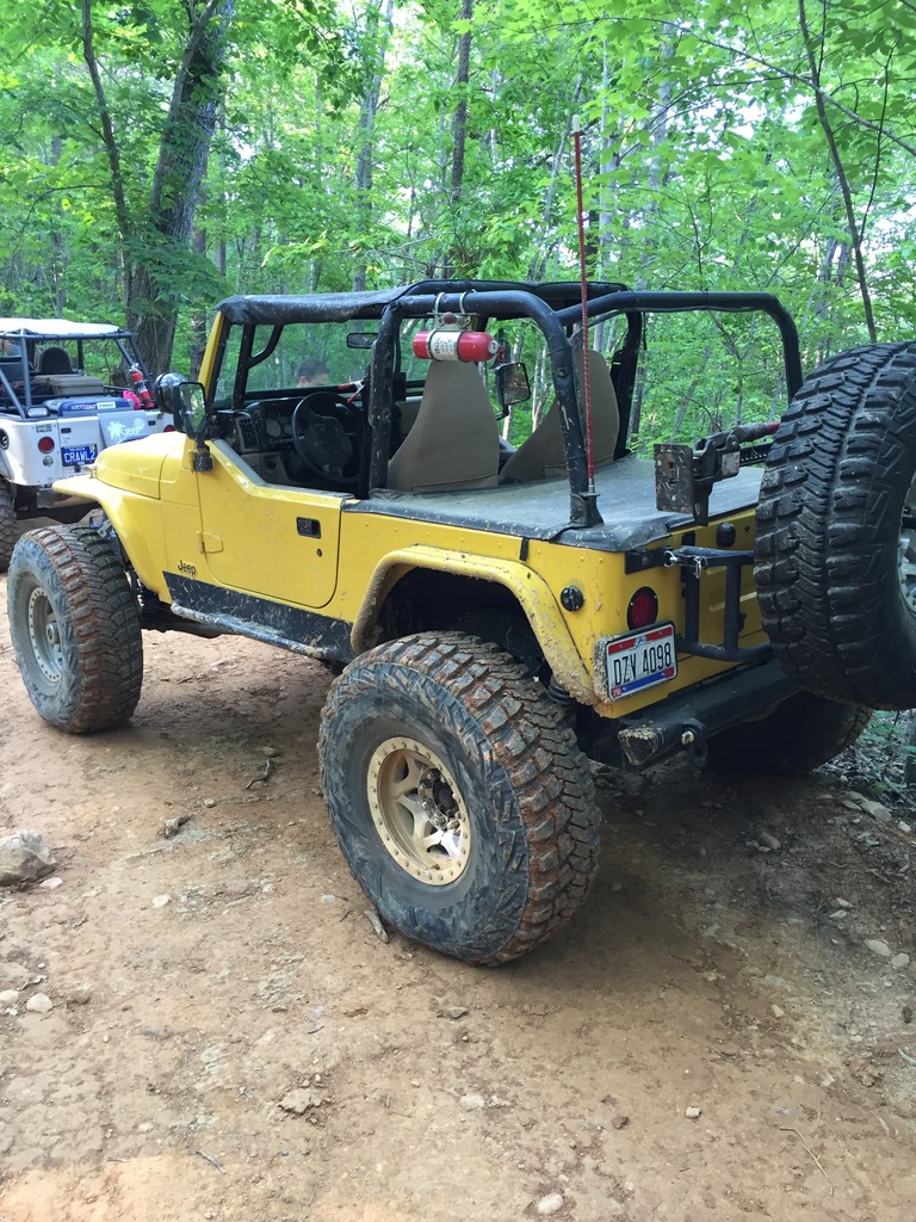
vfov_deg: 61.7
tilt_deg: -5.4
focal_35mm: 29
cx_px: 458
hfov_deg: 48.2
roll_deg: -1.1
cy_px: 611
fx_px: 1023
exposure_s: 1/30
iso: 64
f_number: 2.2
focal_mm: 4.15
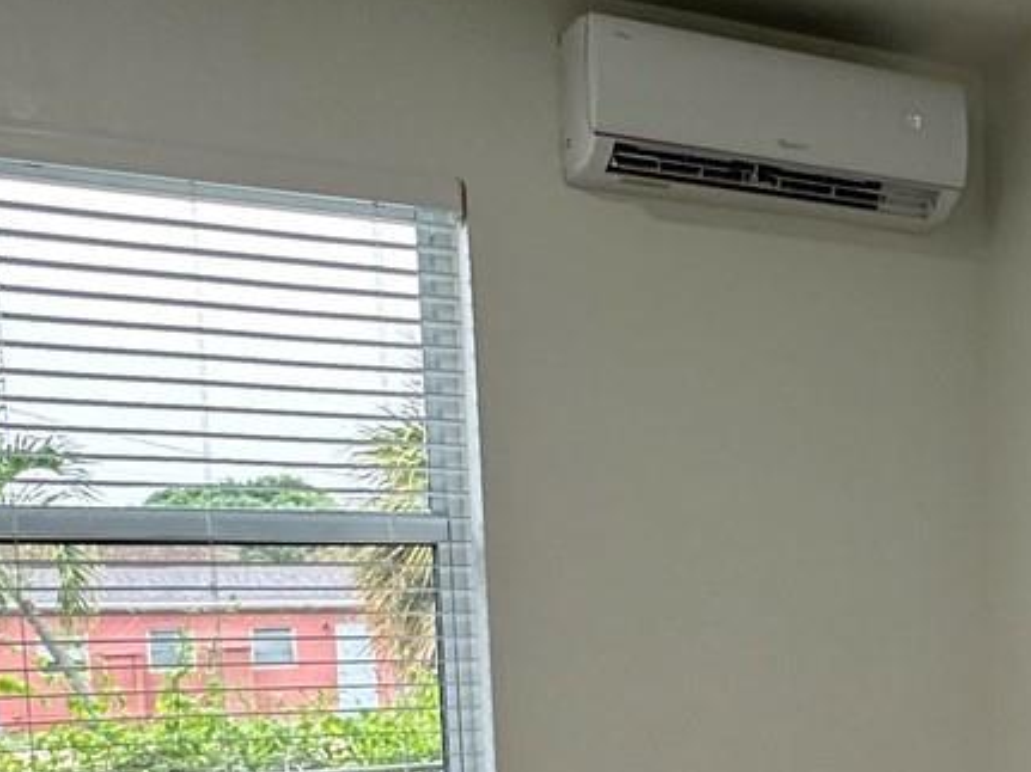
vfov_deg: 26.5
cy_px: 770
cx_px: 1007
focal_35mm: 52
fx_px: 1548
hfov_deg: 33.9
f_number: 2.2
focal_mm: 2.22
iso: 160
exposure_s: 1/120
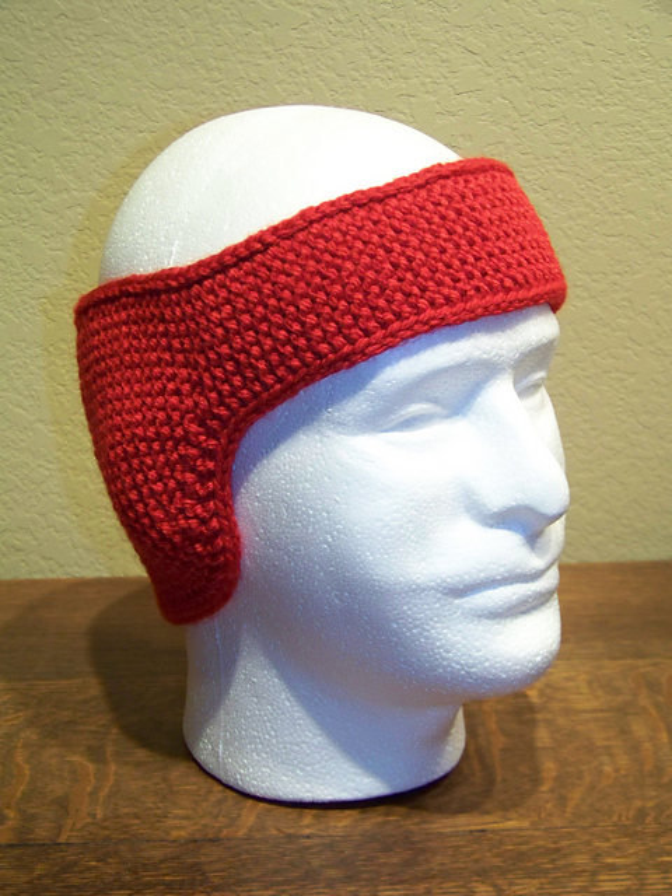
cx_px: 336
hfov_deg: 26.6
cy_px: 448
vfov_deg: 34.9
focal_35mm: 55
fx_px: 1424
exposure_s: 1/30
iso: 200
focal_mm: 9.36
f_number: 3.2
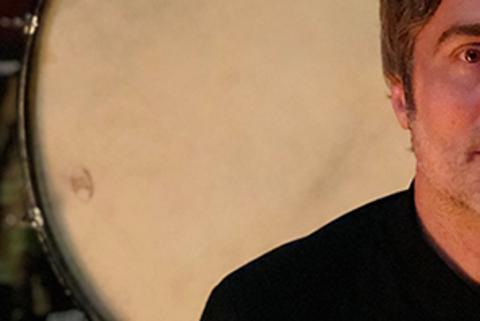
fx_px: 1548
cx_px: 428
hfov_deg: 17.4
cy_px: 137
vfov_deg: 11.8
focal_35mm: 116
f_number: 2.8
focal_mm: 6.6
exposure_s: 1/60
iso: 1250
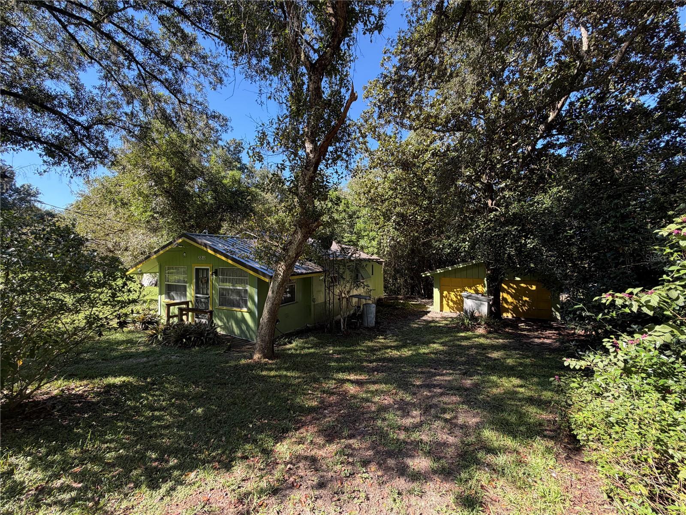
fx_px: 277
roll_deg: -1.2
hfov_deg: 102.1
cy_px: 258
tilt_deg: +0.4
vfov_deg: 85.7
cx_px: 343
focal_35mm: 14
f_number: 2.2
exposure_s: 1/205
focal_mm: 2.22
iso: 40
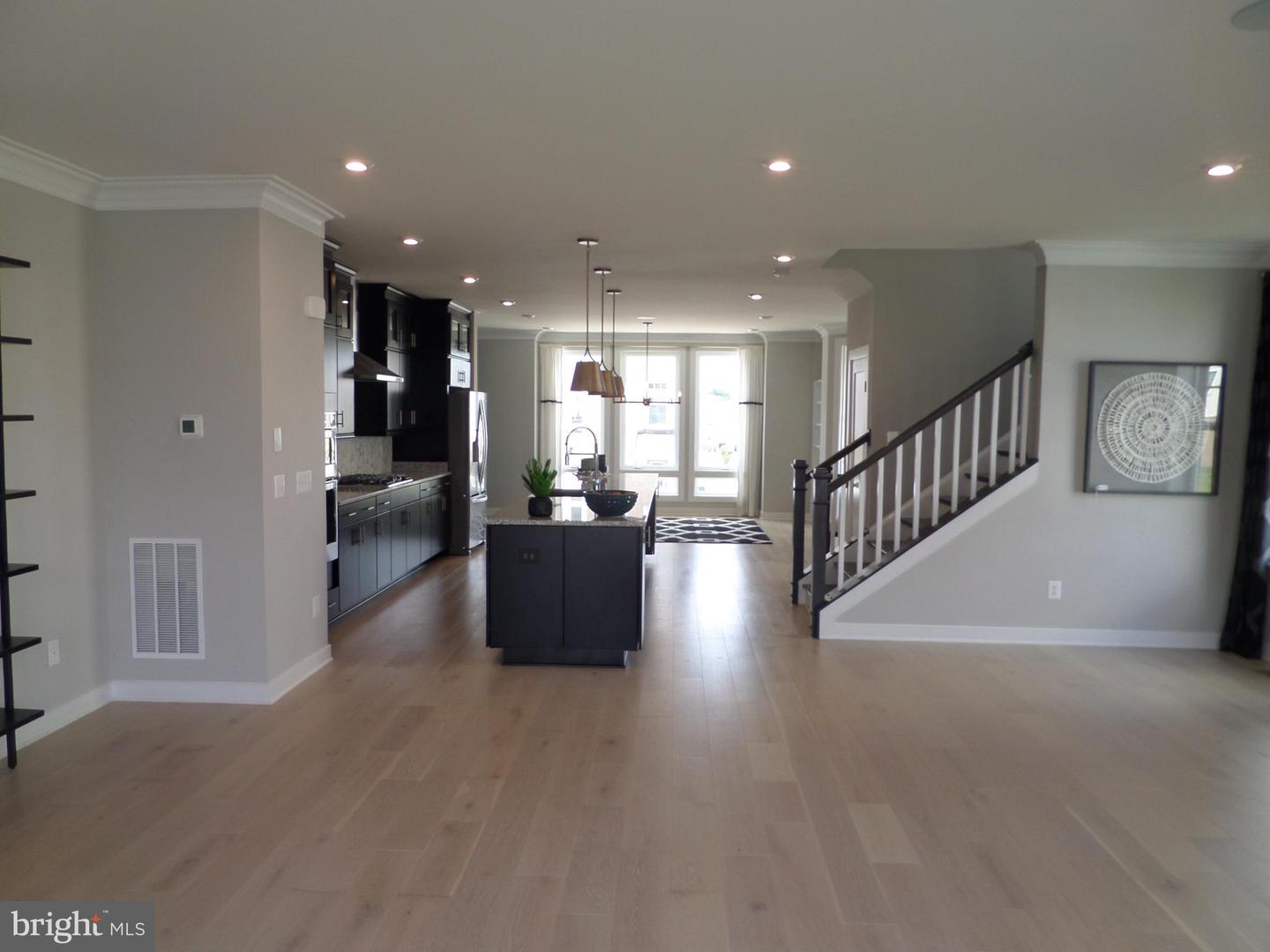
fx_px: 881
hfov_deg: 71.6
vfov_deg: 56.8
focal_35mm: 24
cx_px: 635
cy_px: 476
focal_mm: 4
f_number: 3.2
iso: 100
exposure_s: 1/60
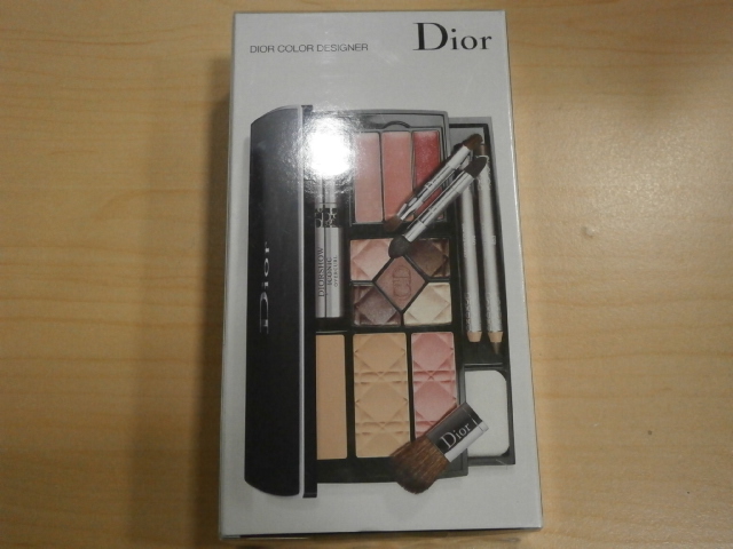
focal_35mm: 47
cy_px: 274
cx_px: 366
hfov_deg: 40.4
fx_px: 995
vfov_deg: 30.9
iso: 640
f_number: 3.4
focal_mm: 8.3
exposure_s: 1/250
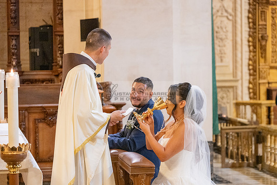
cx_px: 151
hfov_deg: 19.7
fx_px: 799
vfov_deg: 13.2
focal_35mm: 104
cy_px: 98
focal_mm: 95
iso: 3200
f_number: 4
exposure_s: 1/200
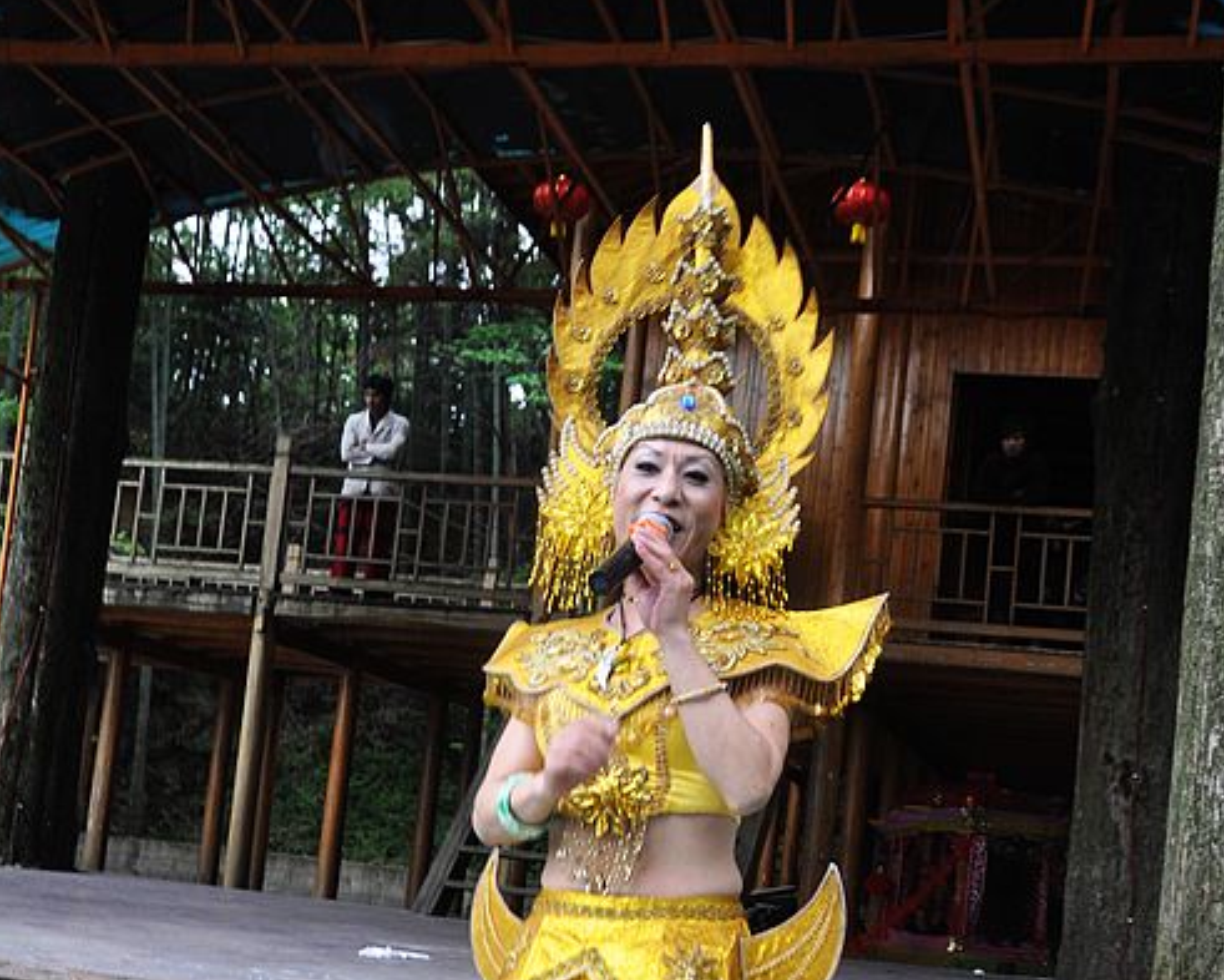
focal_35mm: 54
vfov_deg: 27.8
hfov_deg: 34.9
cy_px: 743
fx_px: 1946
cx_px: 611
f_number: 4
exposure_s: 1/60
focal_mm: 25
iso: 450
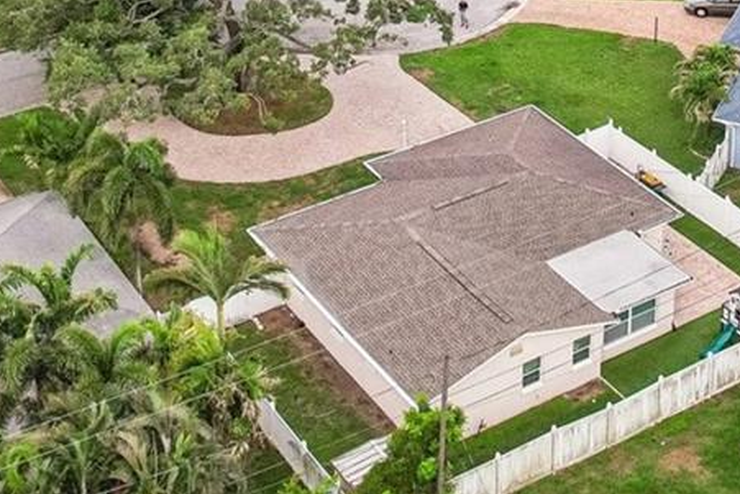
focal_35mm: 78
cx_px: 461
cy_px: -205
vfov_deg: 16.3
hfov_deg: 25.9
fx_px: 1604
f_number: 2.8
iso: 800
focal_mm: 8.4
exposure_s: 1/800
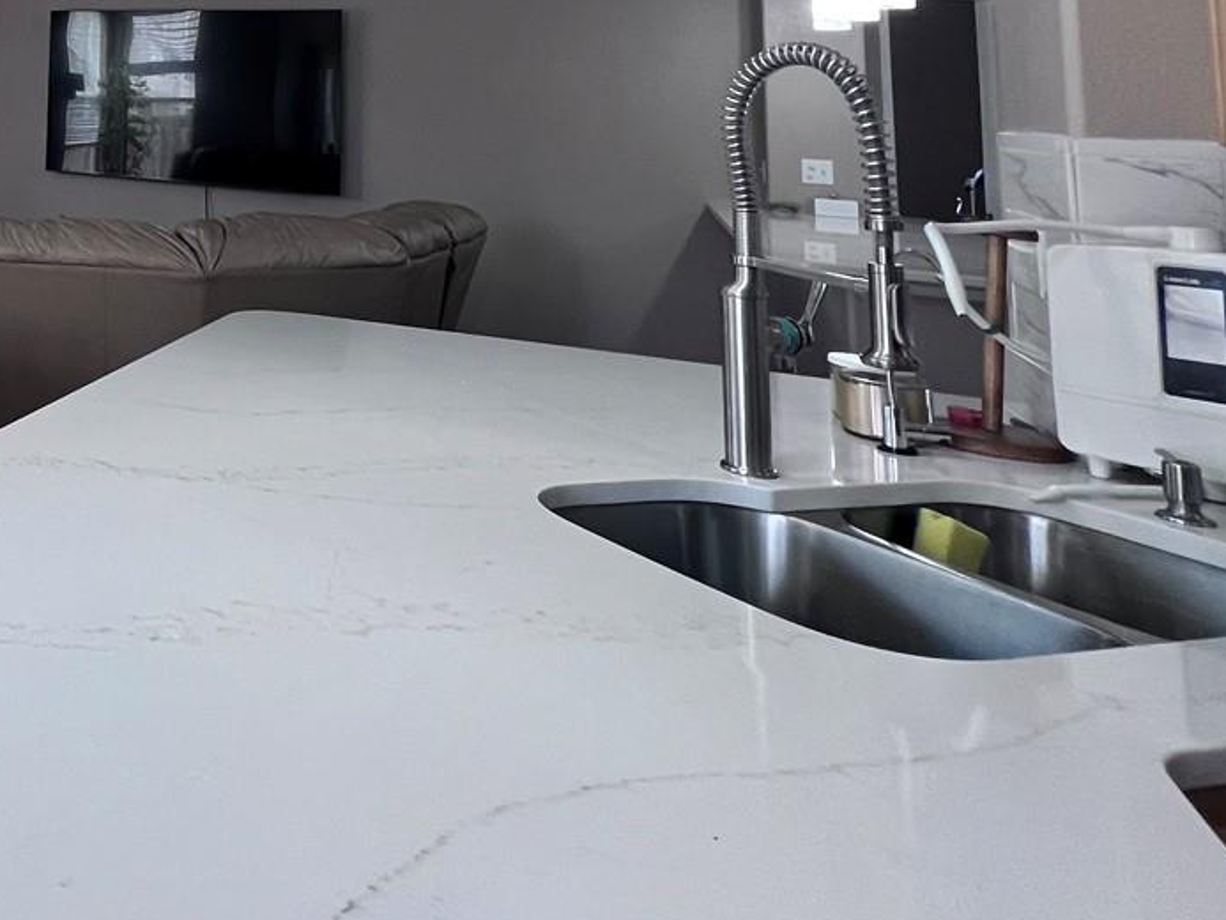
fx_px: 1063
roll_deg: -1.7
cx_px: -108
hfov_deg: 45.7
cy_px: -16
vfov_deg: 40.5
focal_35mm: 30
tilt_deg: +5.5
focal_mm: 1.57
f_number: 1.8
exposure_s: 1/120
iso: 200
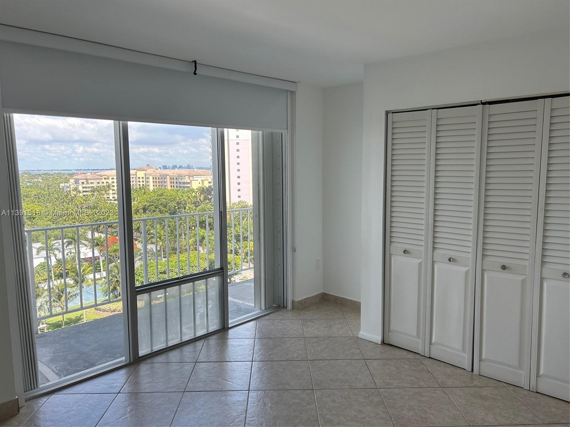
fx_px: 428
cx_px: 285
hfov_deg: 67.3
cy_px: 214
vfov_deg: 53.1
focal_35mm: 26
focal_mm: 5.7
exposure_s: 1/880
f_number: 1.5
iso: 50
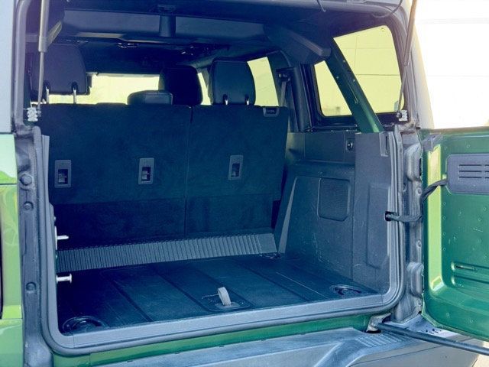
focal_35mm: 48
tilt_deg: -5.8
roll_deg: -2.4
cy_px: 184
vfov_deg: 30.3
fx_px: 678
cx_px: 244
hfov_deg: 39.7
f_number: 1.78
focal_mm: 6.76
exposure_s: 1/79
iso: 200
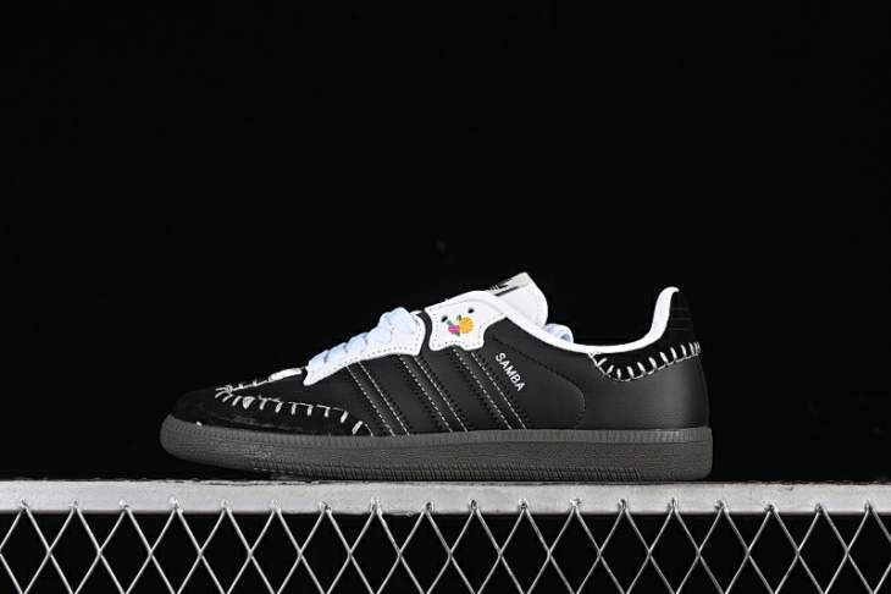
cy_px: 297
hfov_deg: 27.0
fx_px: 1855
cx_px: 446
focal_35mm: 75
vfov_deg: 18.2
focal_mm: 50
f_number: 6.3
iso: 160
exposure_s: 1/60
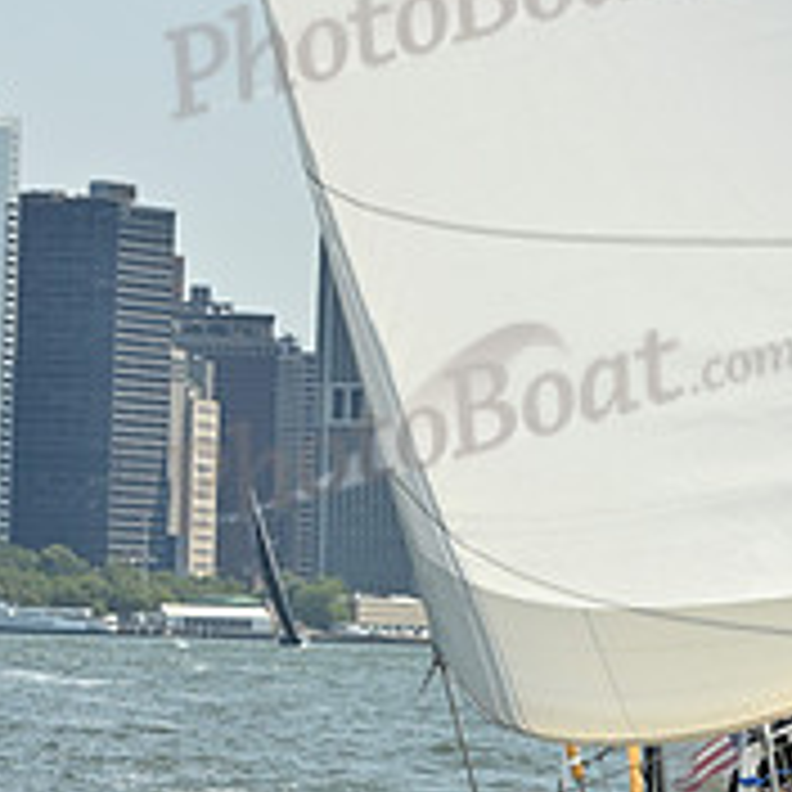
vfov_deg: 6.3
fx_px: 7248
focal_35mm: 280
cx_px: 1035
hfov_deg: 6.2
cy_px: 587
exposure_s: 1/1250
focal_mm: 100
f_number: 9
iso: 320
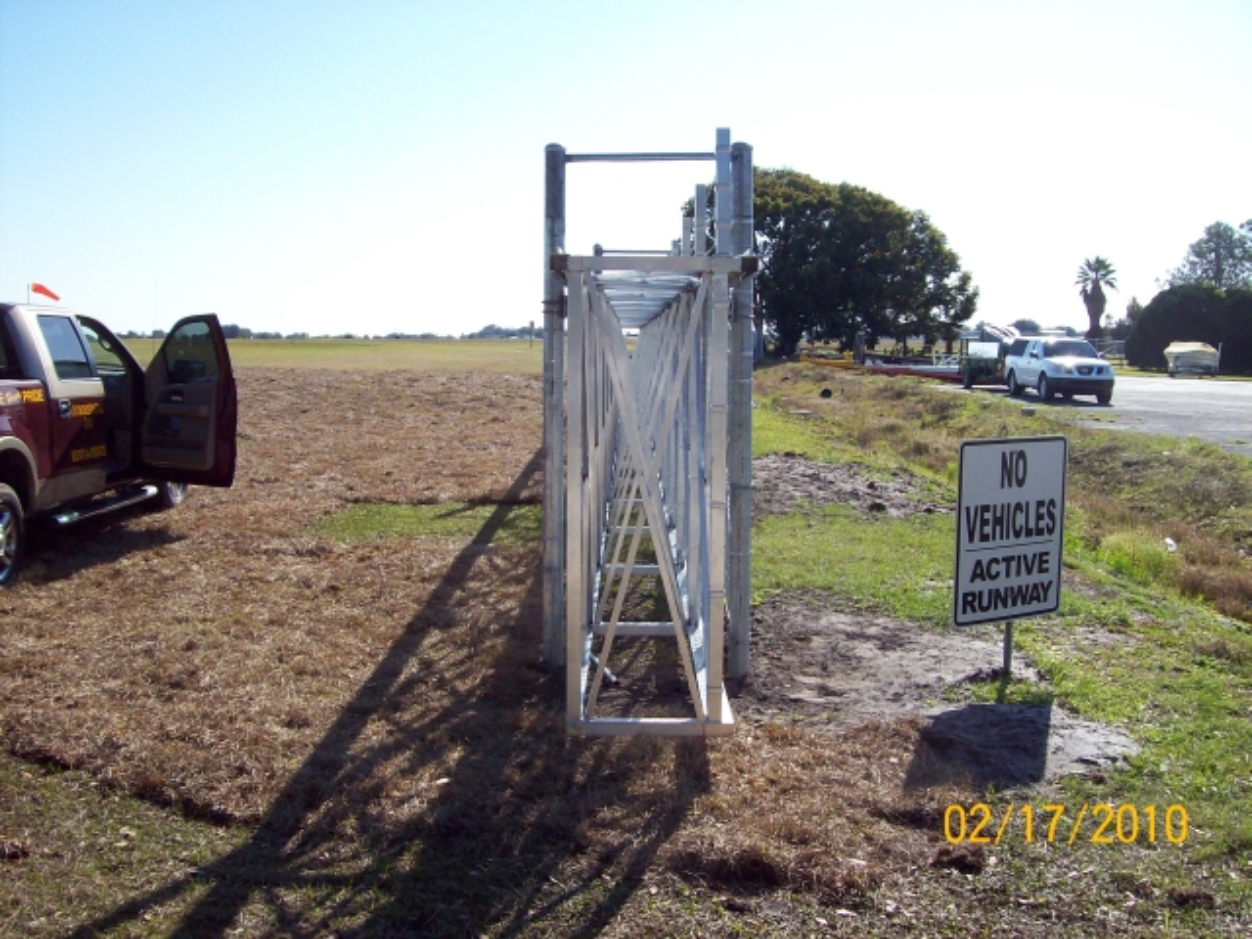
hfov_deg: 51.4
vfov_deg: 39.7
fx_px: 1302
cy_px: 470
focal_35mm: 36
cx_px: 626
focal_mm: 6
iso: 80
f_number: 4.8
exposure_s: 1/534
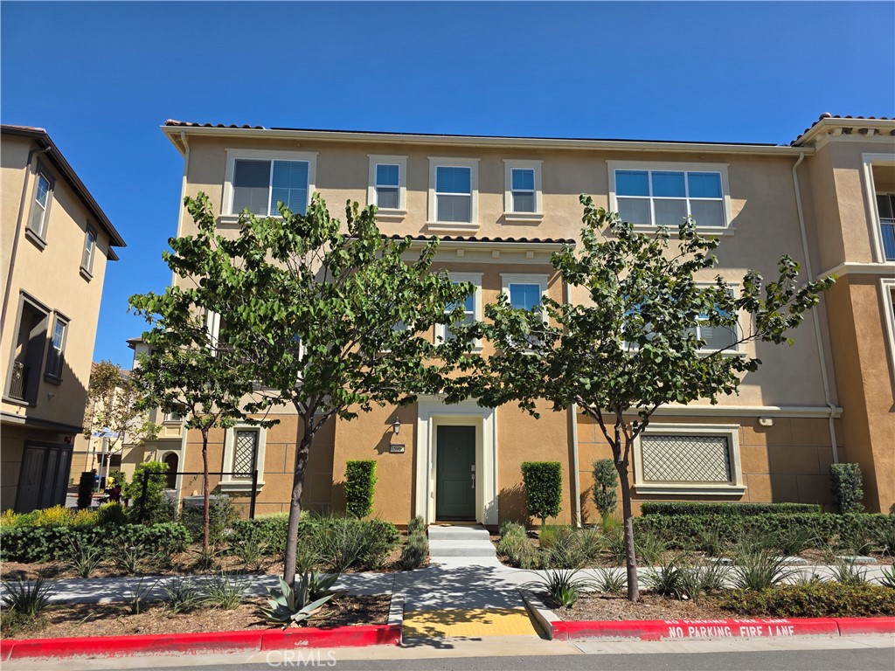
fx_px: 595
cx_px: 448
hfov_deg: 73.9
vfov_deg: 58.9
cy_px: 336
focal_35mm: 23
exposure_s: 1/5778
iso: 80
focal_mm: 6.3
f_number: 1.7
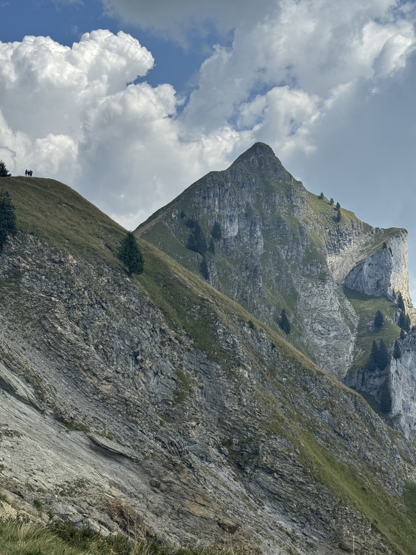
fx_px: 769
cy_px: 278
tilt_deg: +7.2
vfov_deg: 39.7
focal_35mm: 48
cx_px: 208
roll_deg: +0.6
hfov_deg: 30.3
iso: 64
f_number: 1.78
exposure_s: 1/6410
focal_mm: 6.76
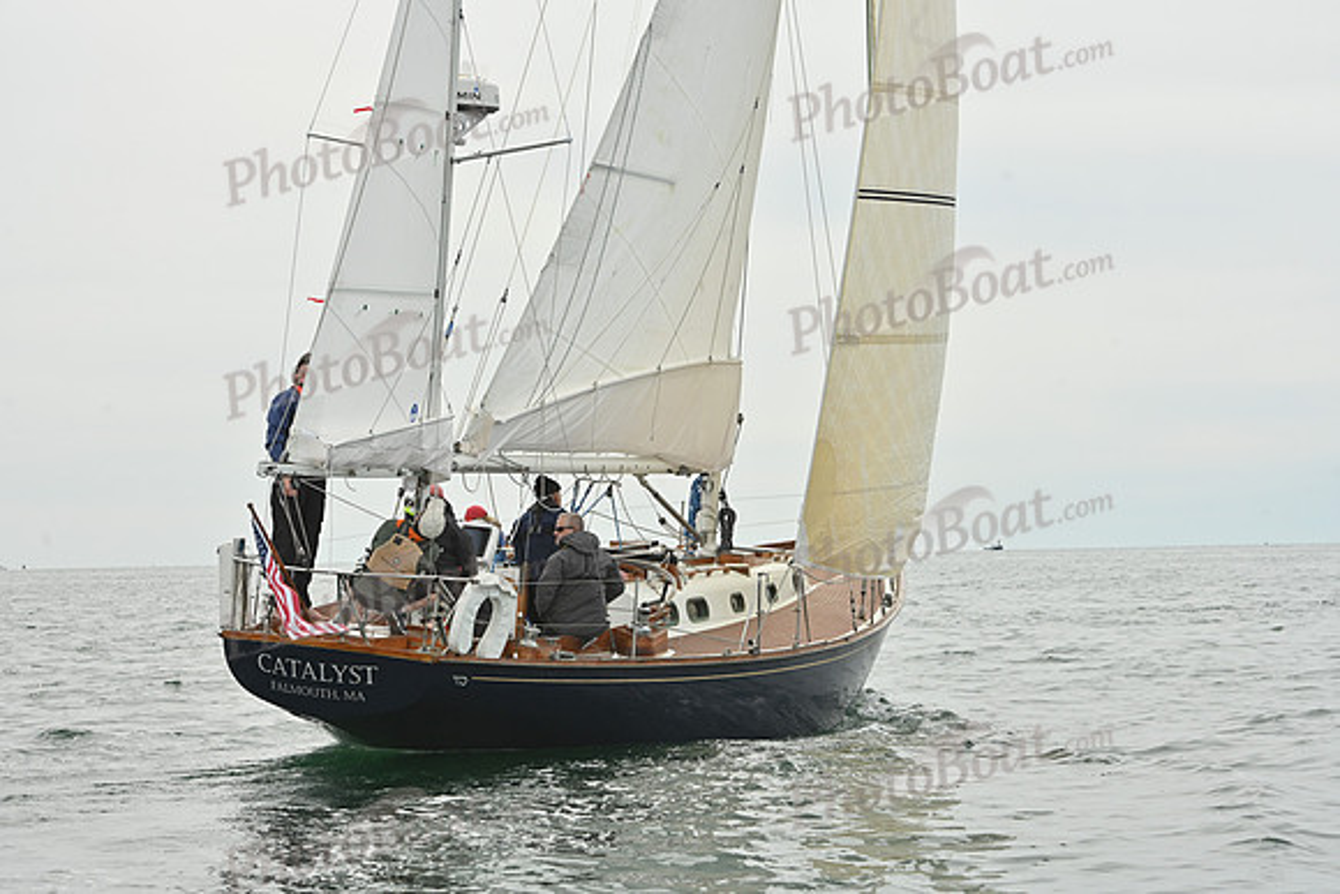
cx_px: 670
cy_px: 447
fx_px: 3537
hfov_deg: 21.5
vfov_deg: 14.4
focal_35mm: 95
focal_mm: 95
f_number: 10
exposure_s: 1/800
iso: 320
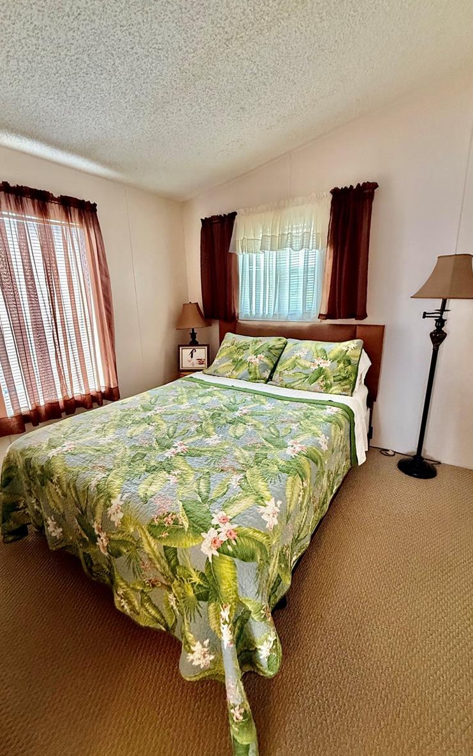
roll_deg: +1.7
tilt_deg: -14.9
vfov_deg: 101.5
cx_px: 236
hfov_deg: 74.8
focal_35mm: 15
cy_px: 377
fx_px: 309
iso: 500
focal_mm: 2.22
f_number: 2.2
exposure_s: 1/60
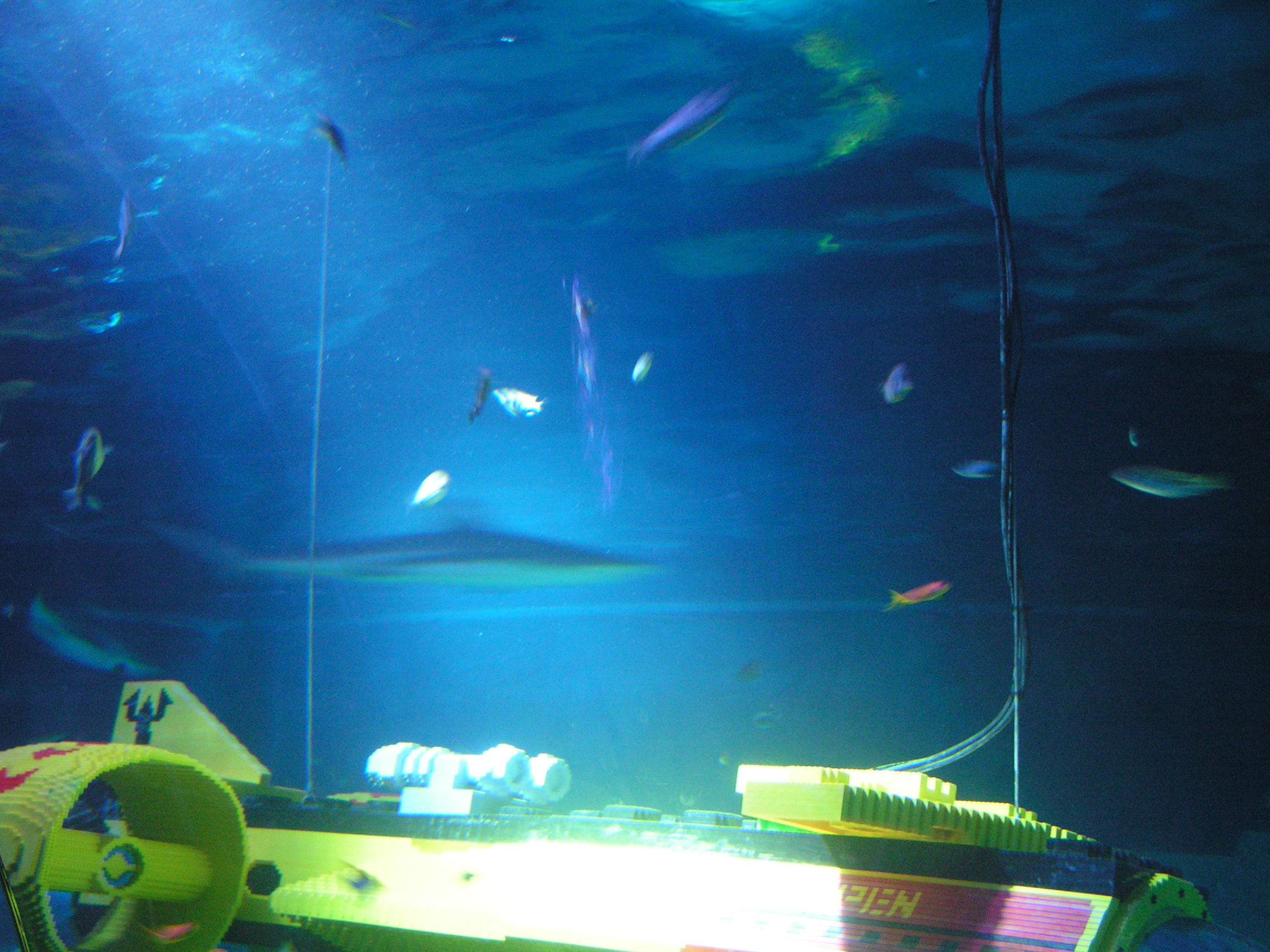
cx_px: 635
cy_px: 476
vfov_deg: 37.7
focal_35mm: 38
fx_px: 1394
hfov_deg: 49.0
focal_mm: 6.3
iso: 200
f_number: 2.8
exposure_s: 1/6
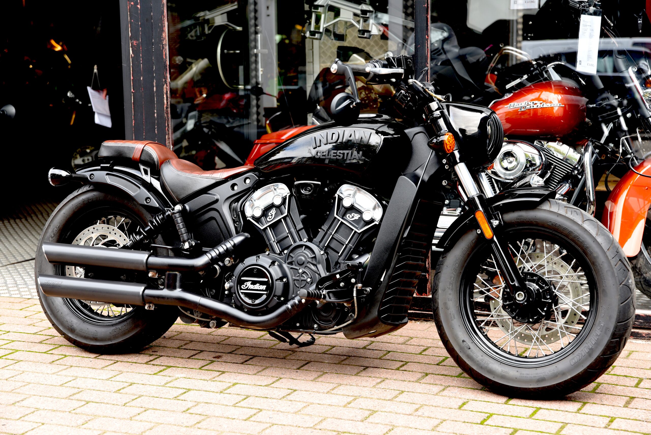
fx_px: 1266
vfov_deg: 19.5
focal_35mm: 70
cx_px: 326
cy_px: 218
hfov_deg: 28.8
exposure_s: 1/80
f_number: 5
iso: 200
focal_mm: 70
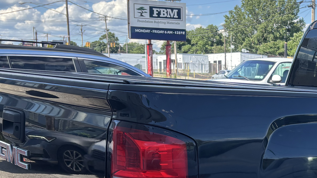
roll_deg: -0.4
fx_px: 572
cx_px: 304
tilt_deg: -6.2
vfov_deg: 17.6
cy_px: 141
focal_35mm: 68
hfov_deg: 29.3
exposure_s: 1/1458
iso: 50
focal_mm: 5.96
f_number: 1.6
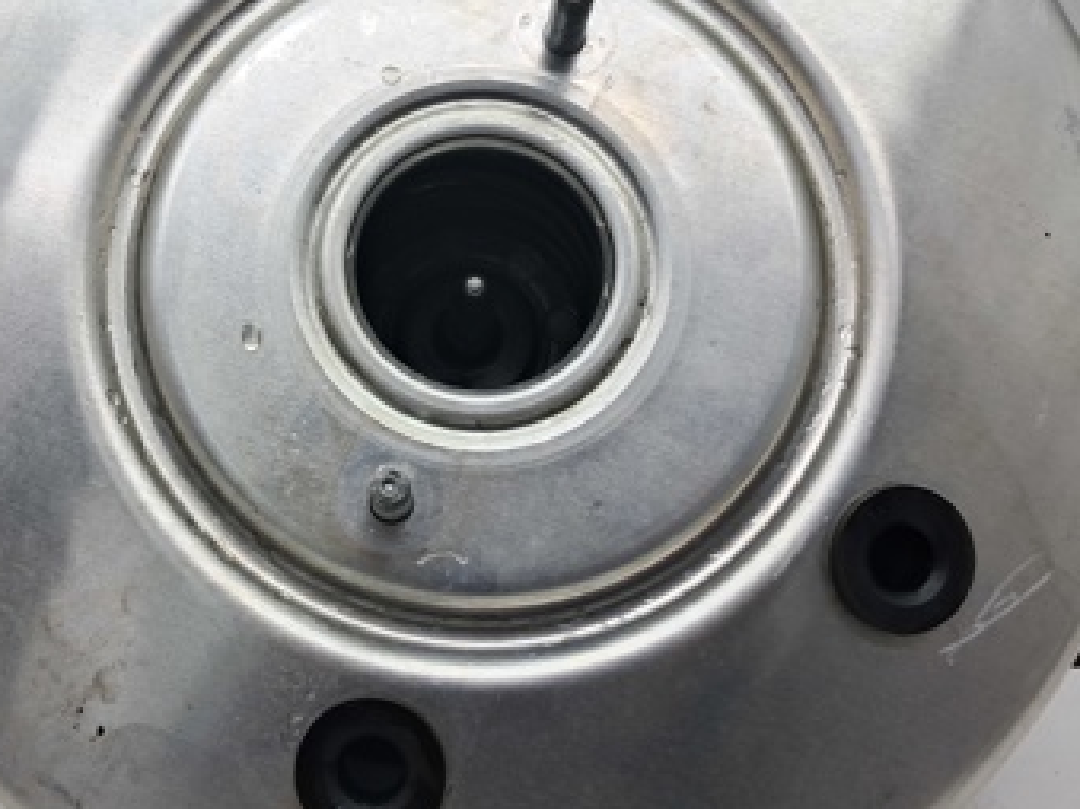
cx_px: 417
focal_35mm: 51
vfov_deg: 28.5
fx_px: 1591
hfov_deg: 37.3
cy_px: 336
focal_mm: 4
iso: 50
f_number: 1.8
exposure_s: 1/100
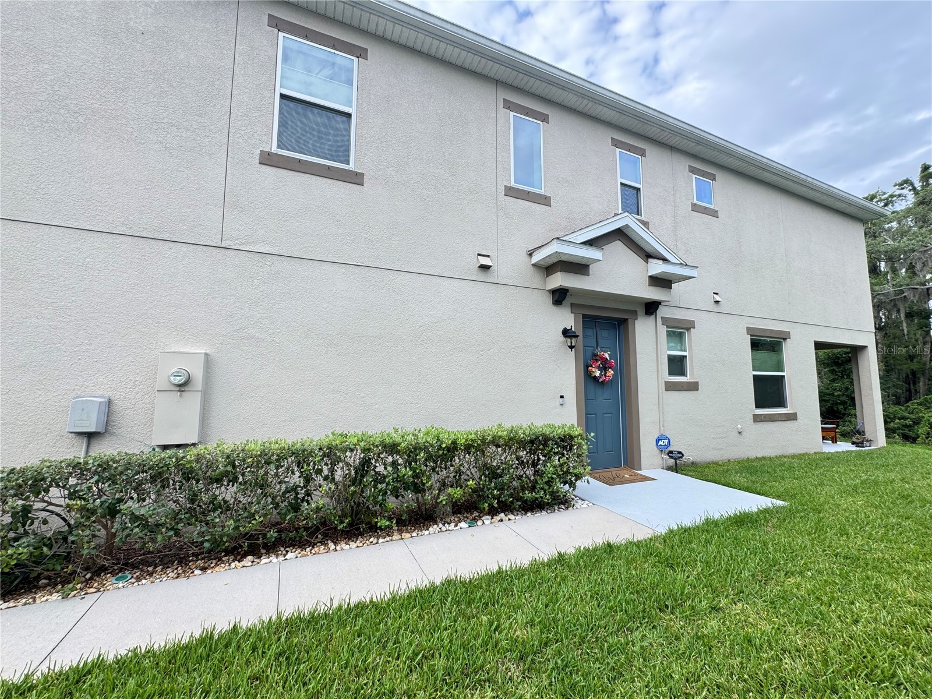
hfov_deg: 102.1
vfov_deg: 85.7
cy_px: 350
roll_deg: +0.3
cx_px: 466
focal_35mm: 14
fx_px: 377
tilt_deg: +6.3
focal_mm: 2.22
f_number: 2.2
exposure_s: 1/163
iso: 40
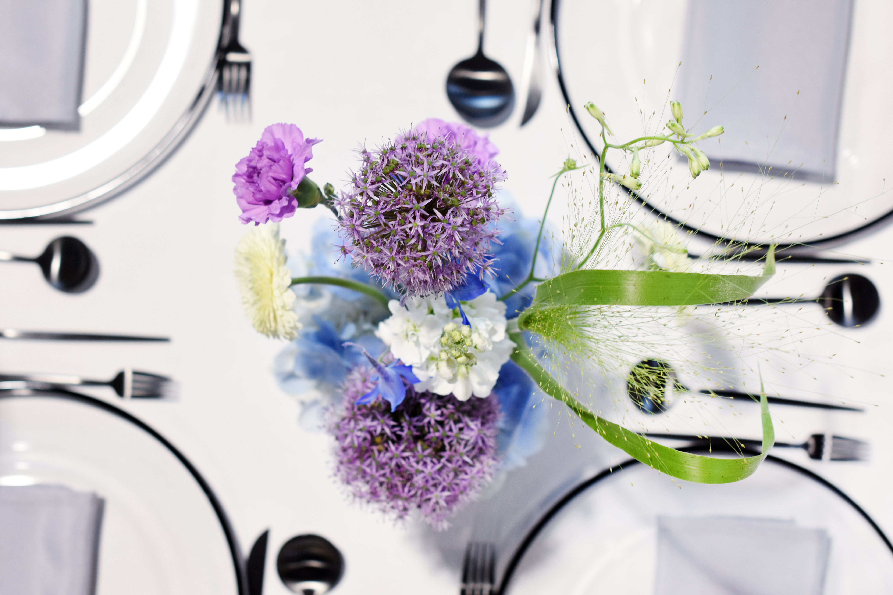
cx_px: 446
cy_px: 298
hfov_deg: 27.0
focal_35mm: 75
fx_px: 1860
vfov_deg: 18.2
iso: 640
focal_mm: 50
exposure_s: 1/125
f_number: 3.2
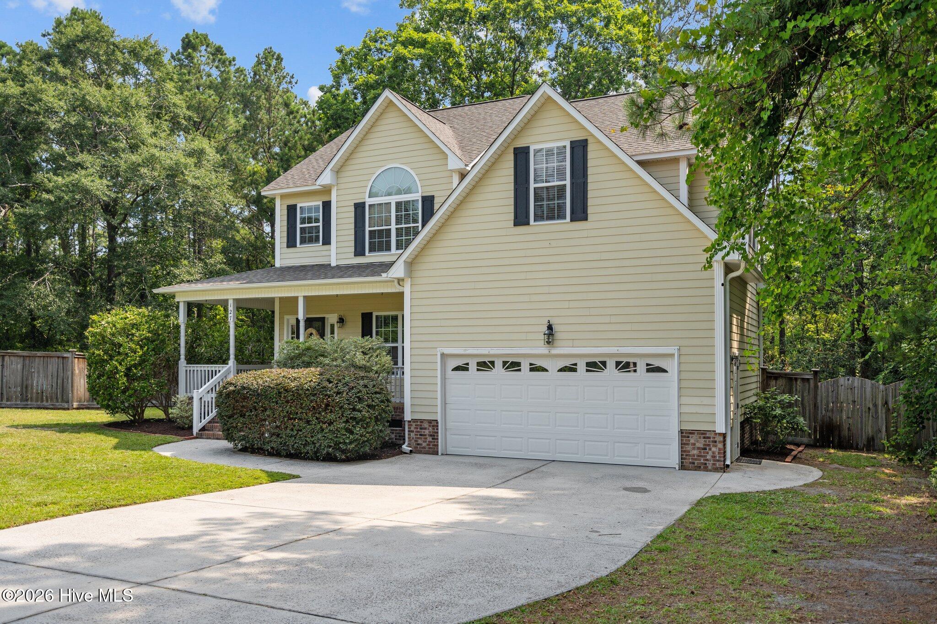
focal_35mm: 29
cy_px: 312
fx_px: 755
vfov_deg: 45.0
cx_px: 468
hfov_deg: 63.7
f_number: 4
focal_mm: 29
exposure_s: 1/1000
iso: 250
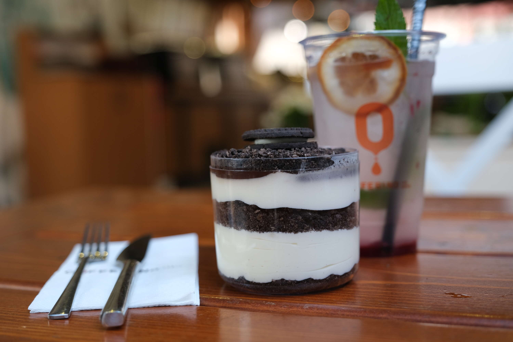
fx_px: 684
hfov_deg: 41.1
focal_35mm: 48
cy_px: 171
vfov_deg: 28.1
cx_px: 256
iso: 320
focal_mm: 32.1
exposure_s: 1/125
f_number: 2.8
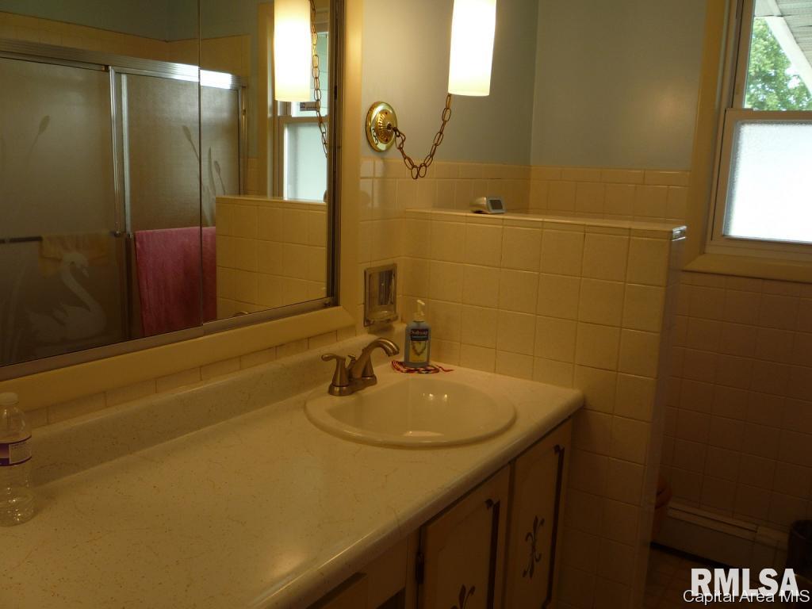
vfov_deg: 46.8
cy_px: 304
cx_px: 406
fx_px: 704
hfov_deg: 60.0
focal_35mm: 30
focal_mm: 5.2
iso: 100
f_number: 3.3
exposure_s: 1/40
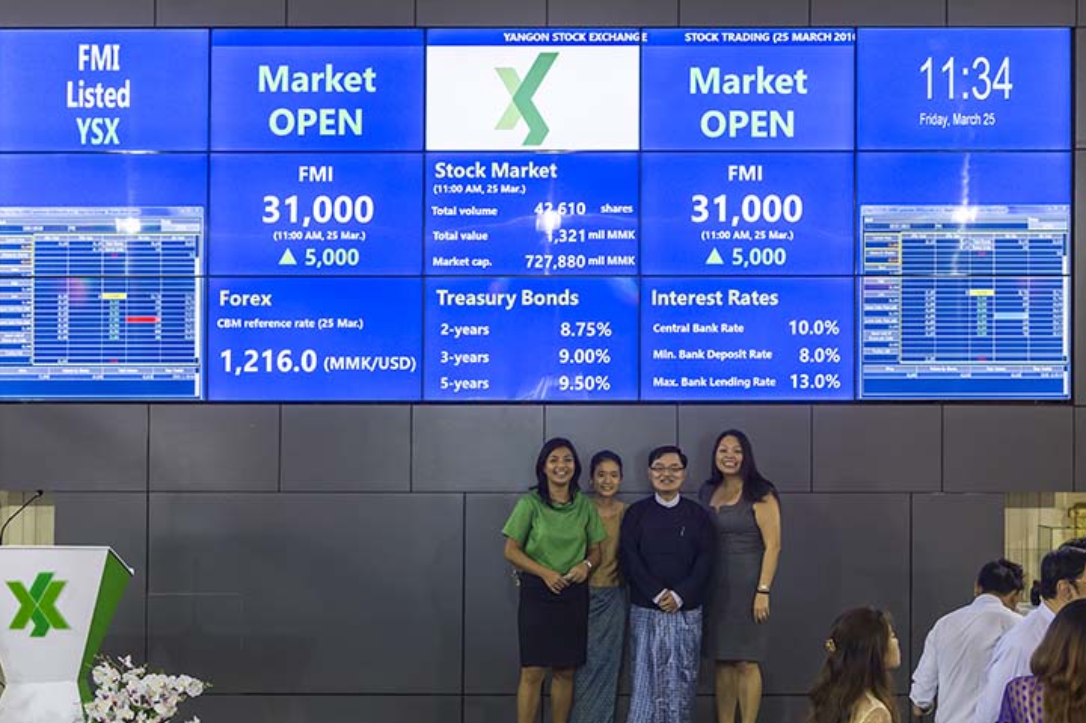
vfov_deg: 24.2
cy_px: 358
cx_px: 673
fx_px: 1688
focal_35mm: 56
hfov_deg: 35.5
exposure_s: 1/200
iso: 640
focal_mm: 42
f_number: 4.5
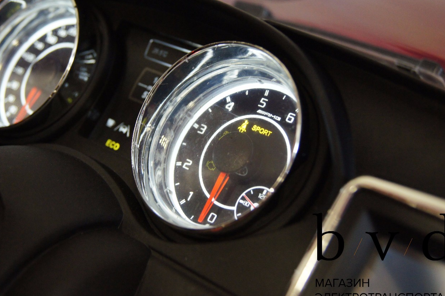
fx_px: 848
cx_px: 183
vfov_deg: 19.8
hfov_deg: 29.4
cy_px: 118
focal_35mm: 69
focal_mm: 35
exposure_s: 1/40
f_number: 5
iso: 1600
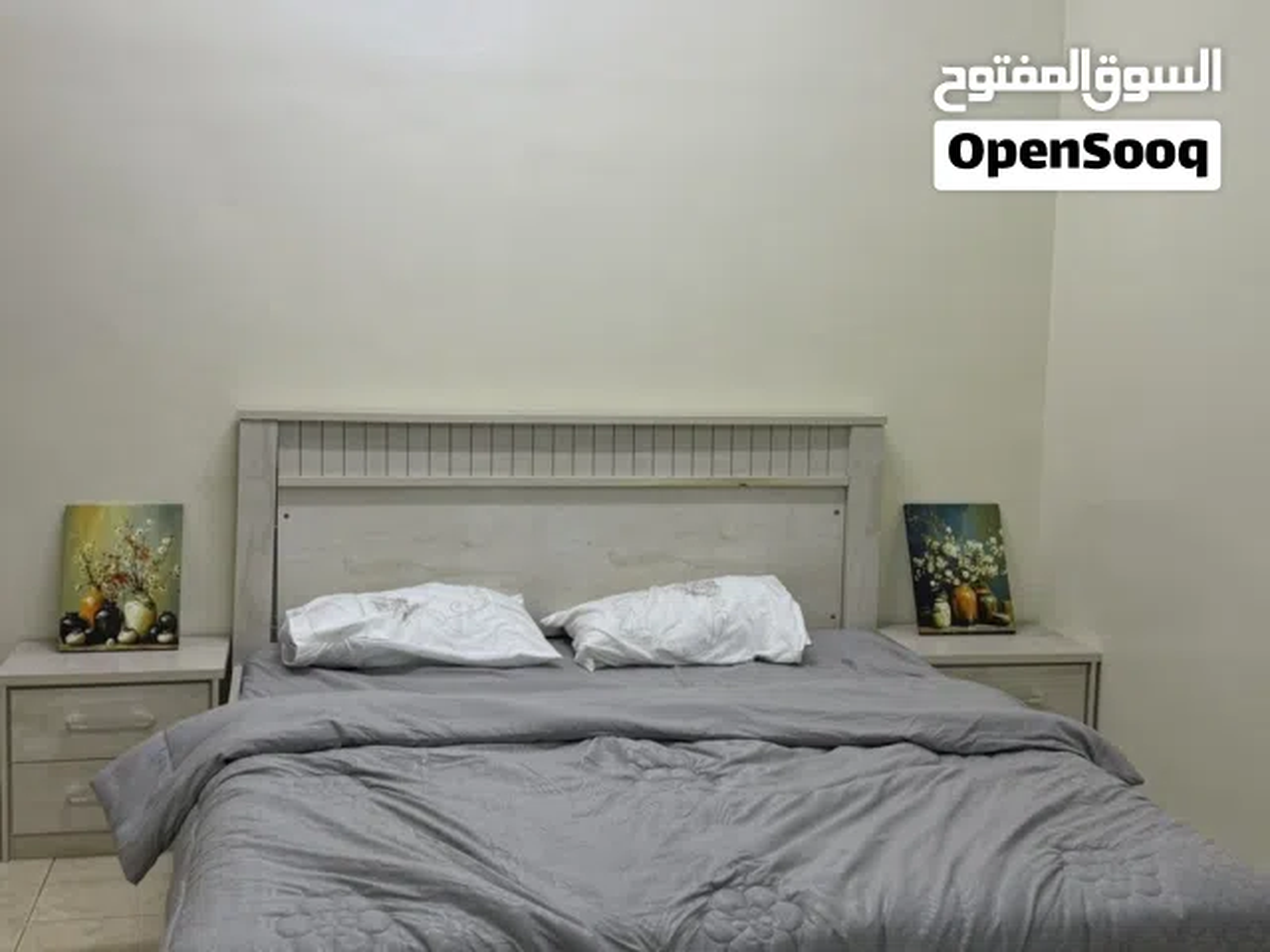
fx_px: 881
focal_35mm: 24
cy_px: 476
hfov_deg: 71.6
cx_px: 635
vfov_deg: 56.8
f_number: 1.78
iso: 160
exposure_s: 1/50
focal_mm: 6.76
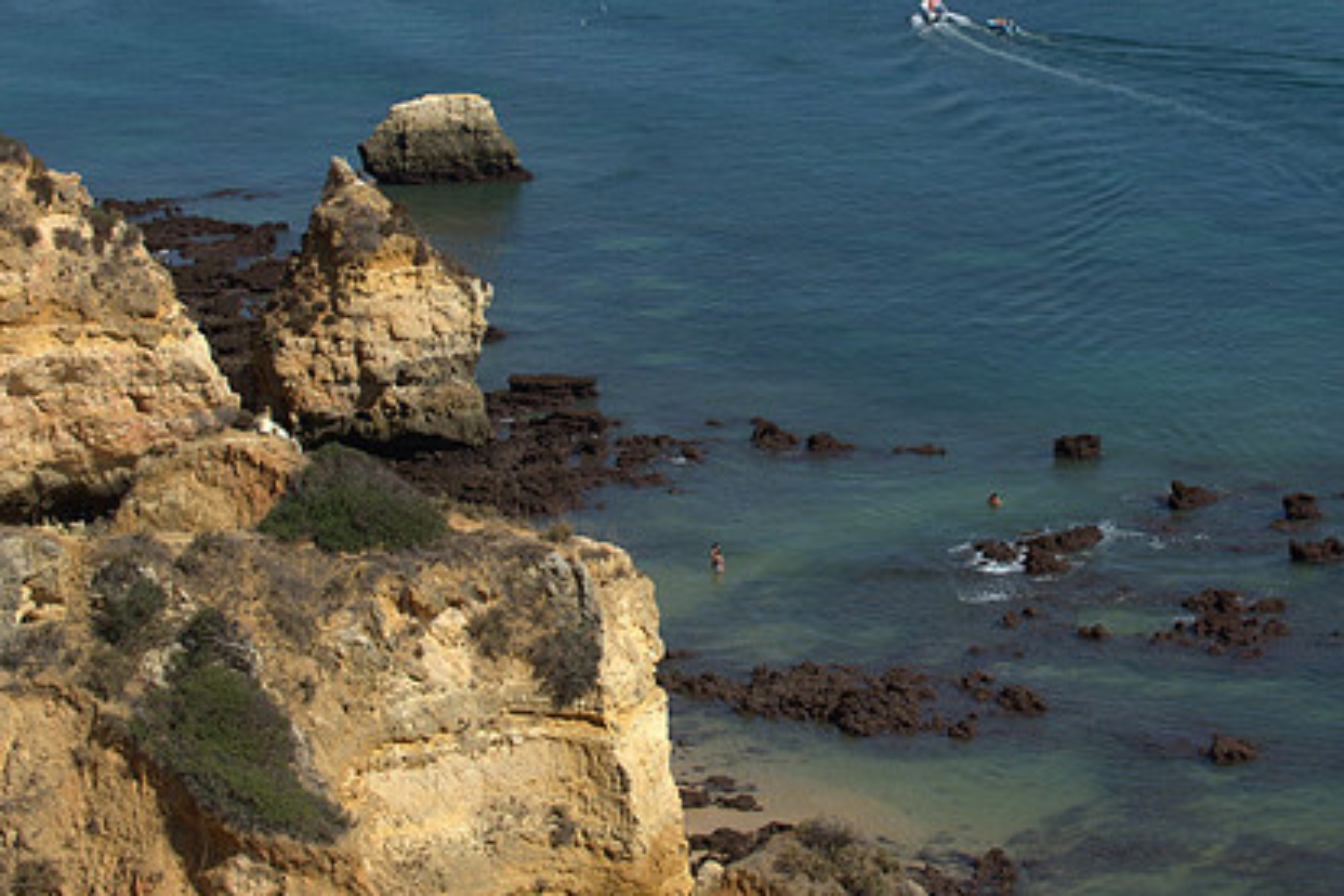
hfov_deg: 20.7
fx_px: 3658
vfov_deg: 13.9
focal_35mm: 98
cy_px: 274
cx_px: 886
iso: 640
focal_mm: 70
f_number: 13
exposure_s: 1/640
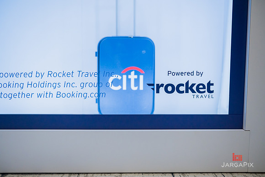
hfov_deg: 50.7
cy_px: 88
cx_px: 132
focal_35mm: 38
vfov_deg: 35.0
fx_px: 280
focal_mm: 38
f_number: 4
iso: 1600
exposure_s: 1/1600
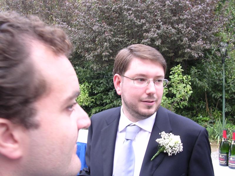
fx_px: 258
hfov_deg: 49.0
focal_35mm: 38
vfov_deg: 37.7
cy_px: 88
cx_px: 118
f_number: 2.8
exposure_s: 1/41.4
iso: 100
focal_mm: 5.8
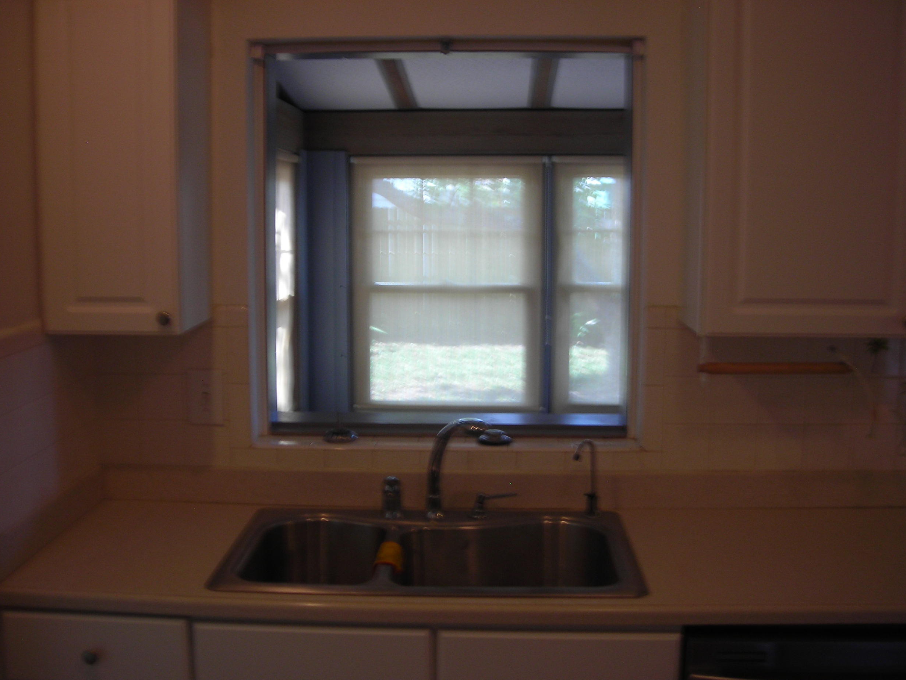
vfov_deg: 36.0
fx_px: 1047
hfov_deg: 46.8
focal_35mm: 40
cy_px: 351
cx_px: 450
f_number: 3.2
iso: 50
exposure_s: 1/14.1
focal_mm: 6.3
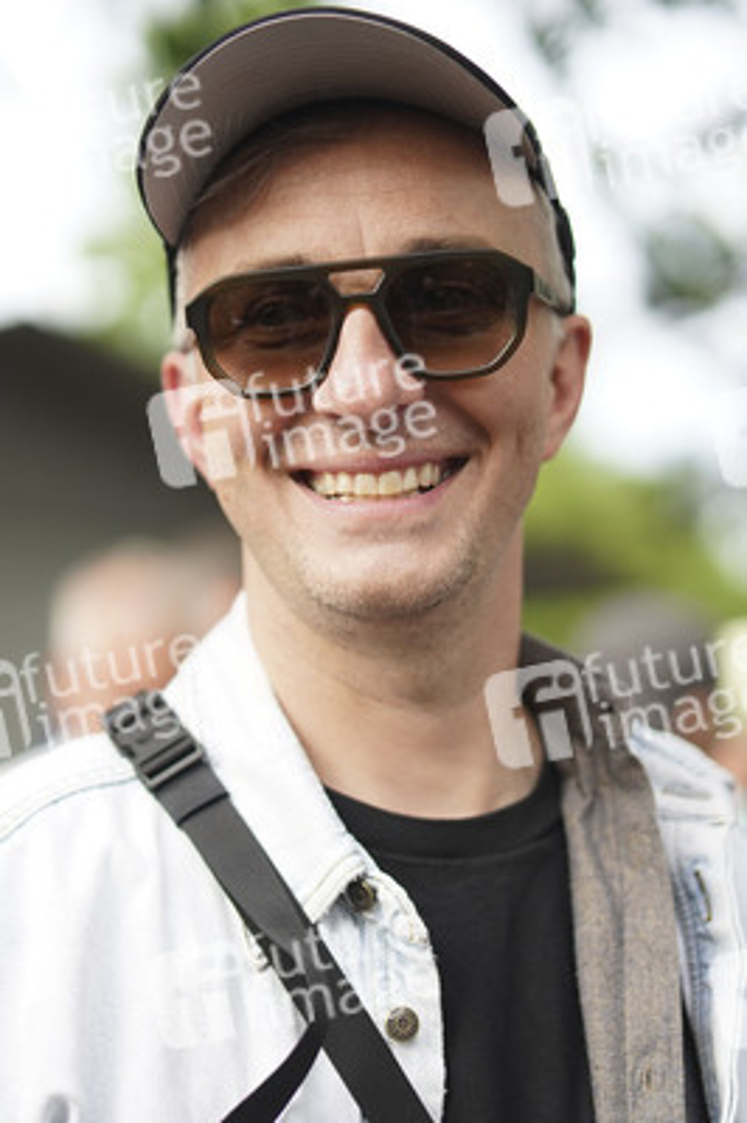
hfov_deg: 26.9
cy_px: 562
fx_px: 1559
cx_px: 374
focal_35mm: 50
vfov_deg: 39.6
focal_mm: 50
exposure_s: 1/2000
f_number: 1.8
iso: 320
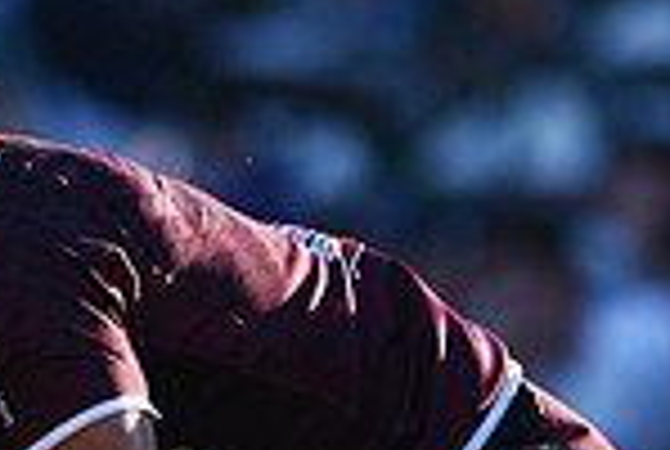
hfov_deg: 1.3
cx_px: -58
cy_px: 704
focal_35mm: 1633
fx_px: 30452
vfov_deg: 0.8
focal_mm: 420
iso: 400
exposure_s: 1/2500
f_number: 4
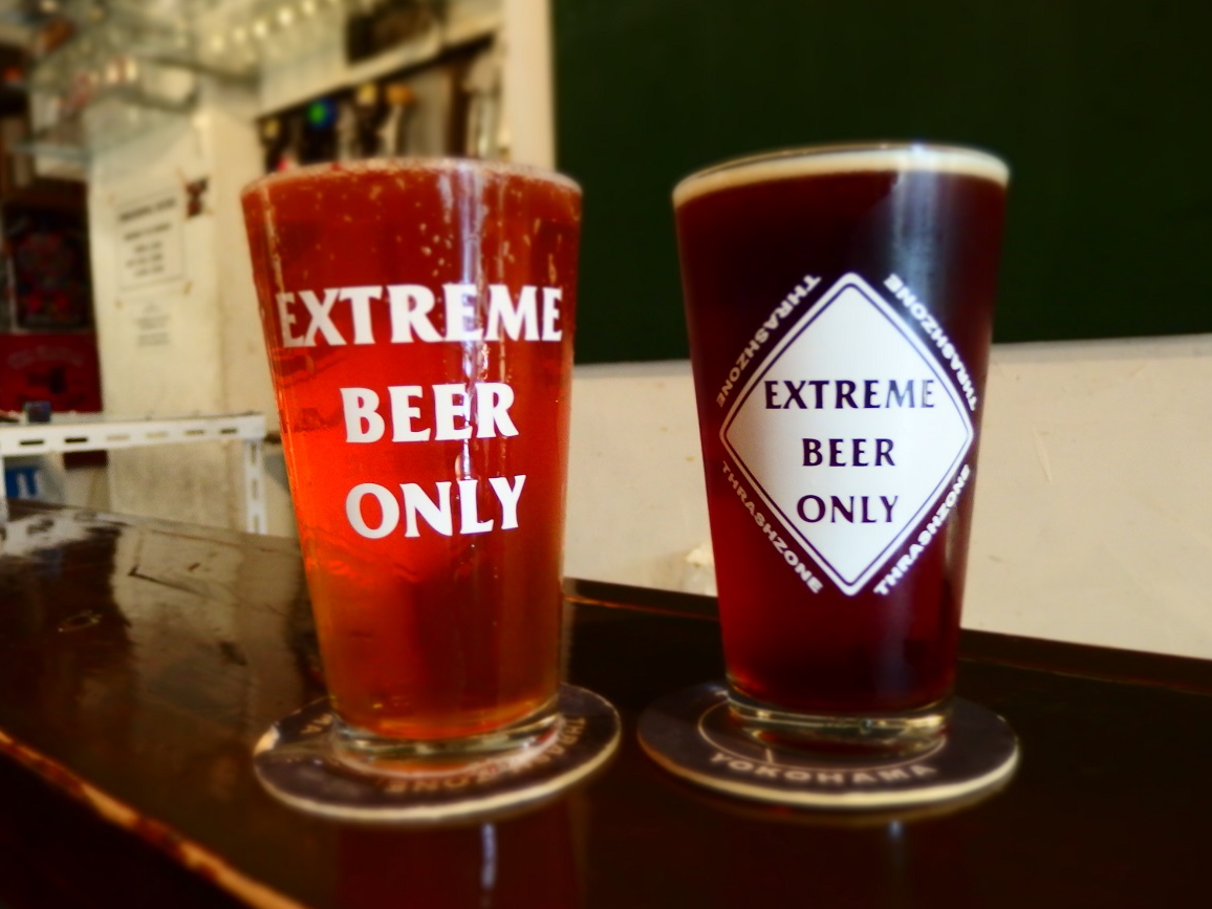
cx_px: 607
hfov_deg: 65.3
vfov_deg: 51.4
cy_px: 462
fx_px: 945
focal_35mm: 27
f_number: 1.8
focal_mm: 4.7
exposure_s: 1/30
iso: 320
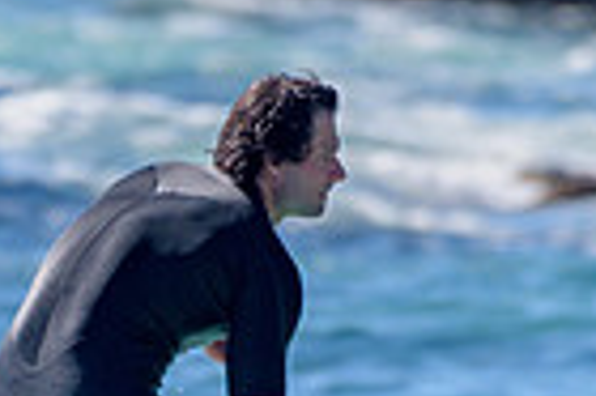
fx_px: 42084
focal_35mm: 2545
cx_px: 254
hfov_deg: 0.8
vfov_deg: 0.5
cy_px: 579
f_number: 5.6
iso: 140
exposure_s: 1/2000
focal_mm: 500
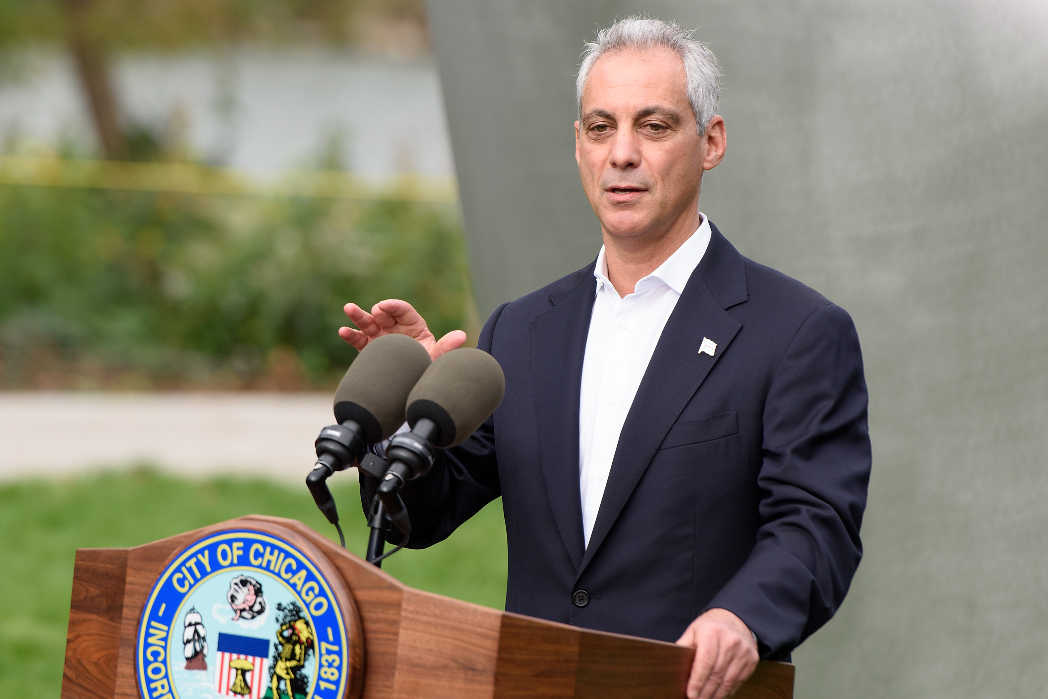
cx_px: 584
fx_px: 6928
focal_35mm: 238
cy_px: 374
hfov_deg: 8.6
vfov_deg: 5.8
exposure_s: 1/800
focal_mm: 200
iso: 200
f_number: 4
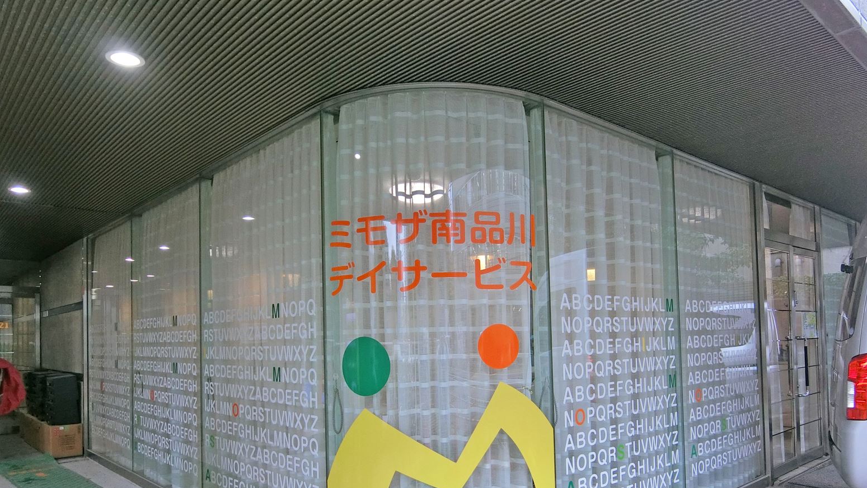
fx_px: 621
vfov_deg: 42.3
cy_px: 326
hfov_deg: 69.8
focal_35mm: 27
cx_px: 447
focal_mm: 5.13
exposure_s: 1/125
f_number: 3
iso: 250
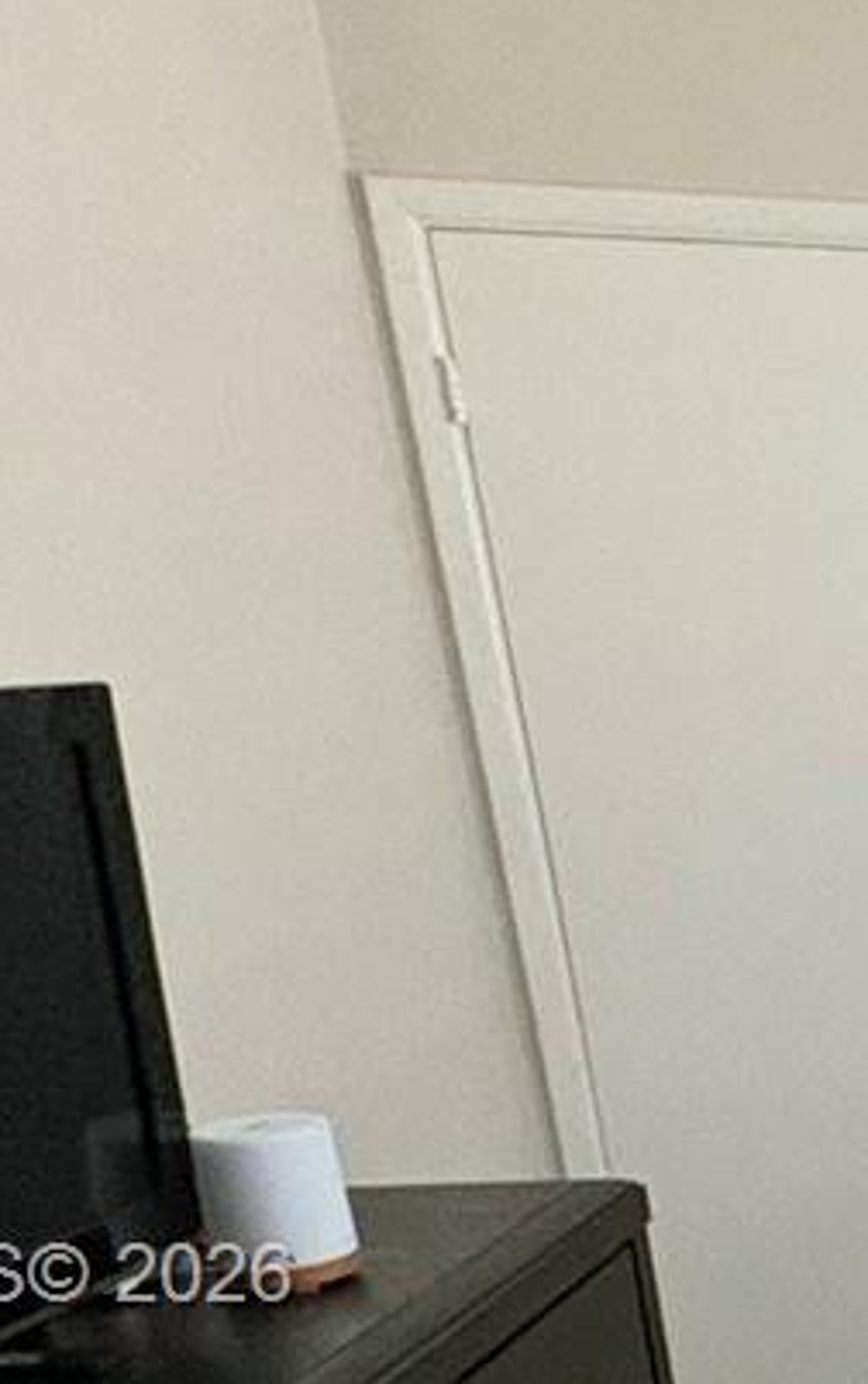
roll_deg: +0.6
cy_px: 1281
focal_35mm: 59
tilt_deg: -16.4
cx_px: 1977
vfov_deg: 32.6
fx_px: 2228
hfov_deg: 15.1
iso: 500
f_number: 2.2
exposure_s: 1/60
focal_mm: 2.22
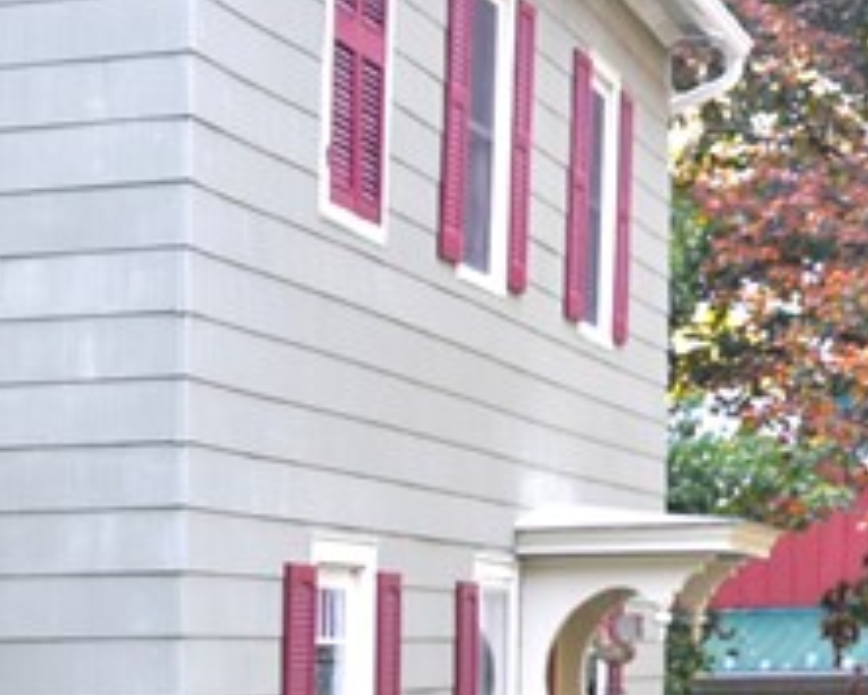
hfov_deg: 12.8
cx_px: -446
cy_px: 436
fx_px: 3675
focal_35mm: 143
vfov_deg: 10.8
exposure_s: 1/60
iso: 560
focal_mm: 31
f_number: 5.6
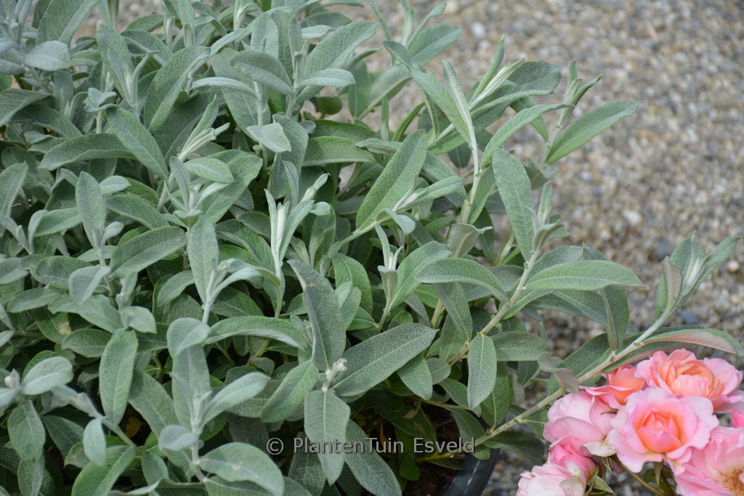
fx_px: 2480
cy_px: 248
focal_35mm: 120
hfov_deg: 17.1
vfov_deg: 11.4
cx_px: 372
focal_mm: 80
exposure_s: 1/640
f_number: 6.3
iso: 200
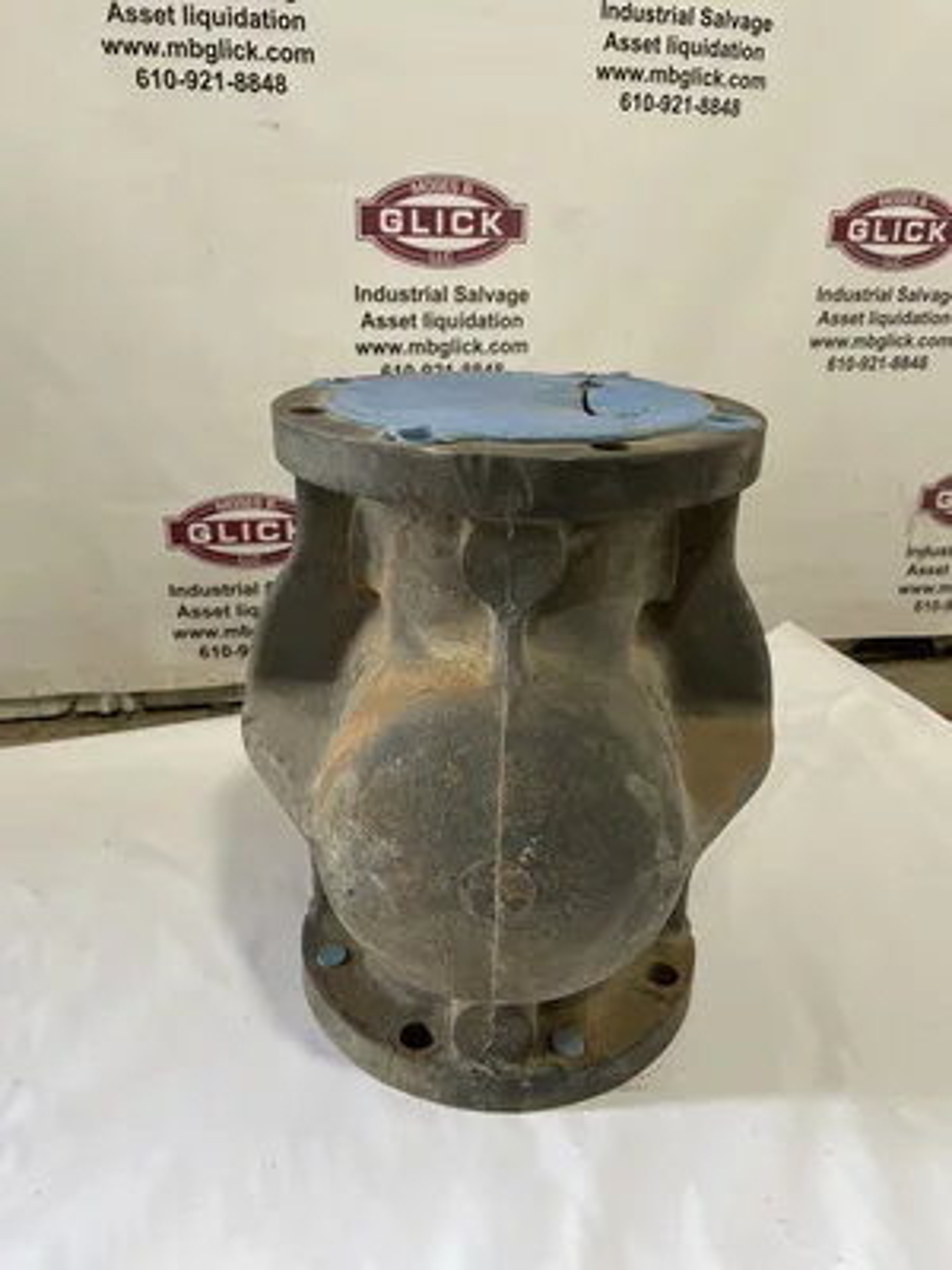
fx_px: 953
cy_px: 635
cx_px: 476
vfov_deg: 67.3
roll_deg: -1.3
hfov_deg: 53.1
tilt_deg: -22.5
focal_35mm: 26
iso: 125
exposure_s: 1/121
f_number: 1.6
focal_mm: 4.2
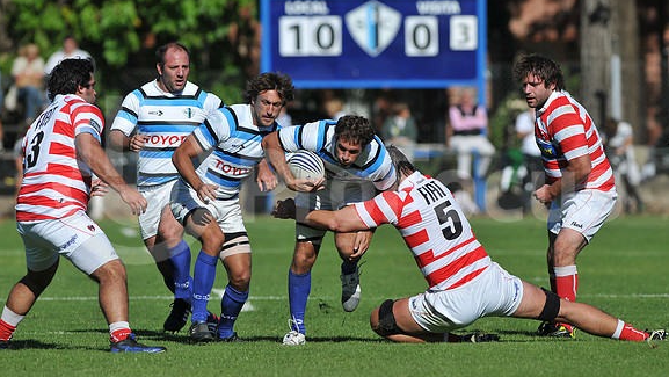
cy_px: 183
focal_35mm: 473
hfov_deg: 4.6
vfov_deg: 2.6
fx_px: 8393
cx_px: 334
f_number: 3.5
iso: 200
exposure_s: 1/4000
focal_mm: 300
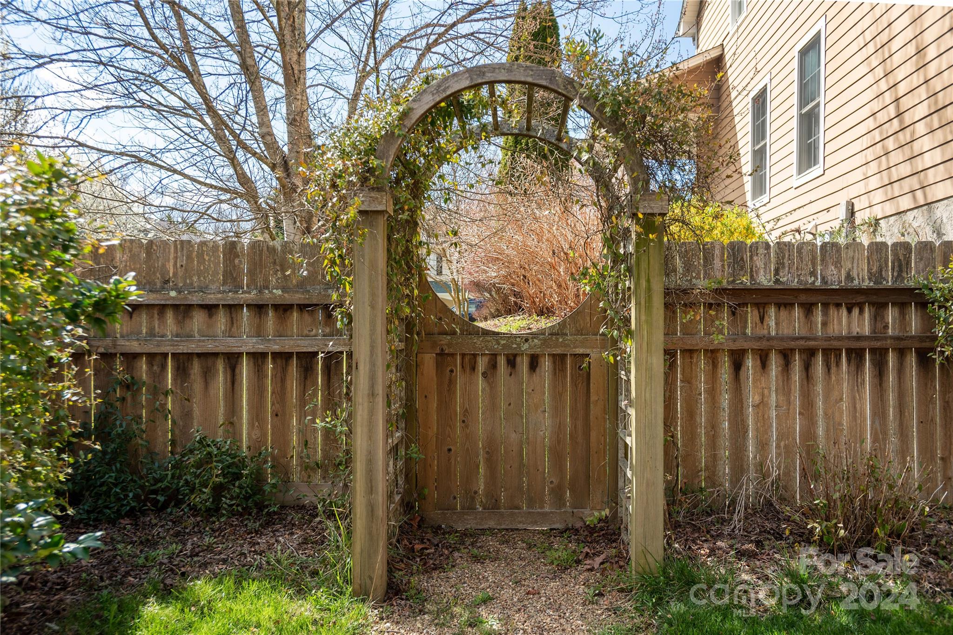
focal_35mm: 30
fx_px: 794
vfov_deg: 43.6
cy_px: 318
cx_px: 476
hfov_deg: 61.9
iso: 200
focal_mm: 30
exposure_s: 1/1000
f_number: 4
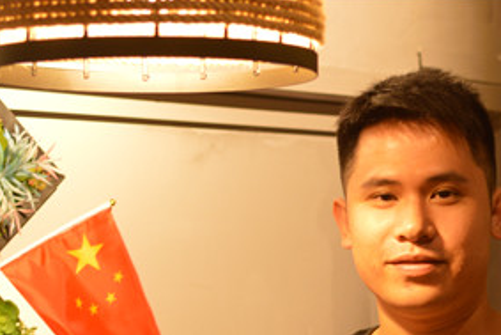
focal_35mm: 111
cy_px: 347
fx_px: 1546
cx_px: 437
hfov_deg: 18.2
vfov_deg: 12.2
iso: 400
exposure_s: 1/25
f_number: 2.5
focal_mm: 35
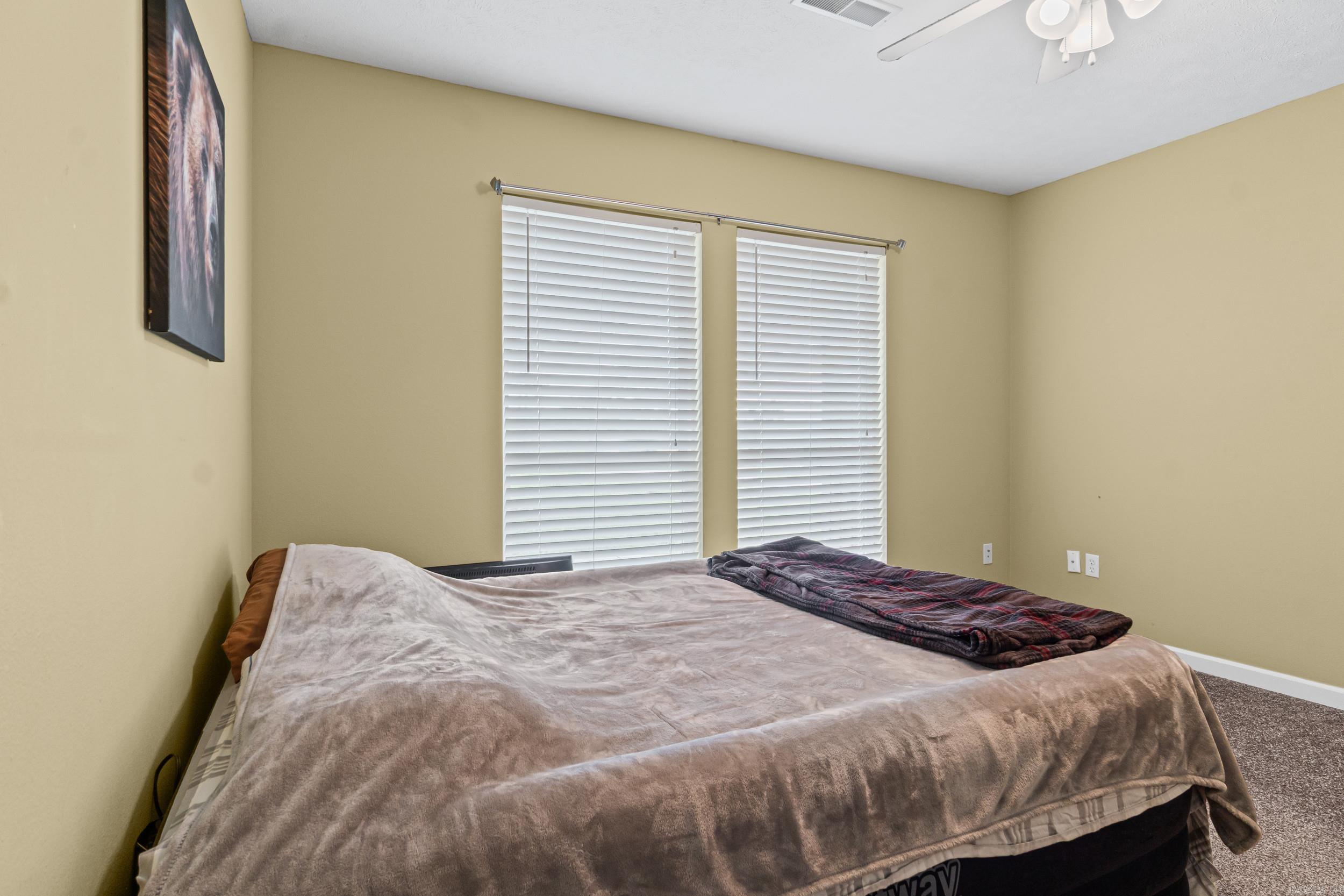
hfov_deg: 90.0
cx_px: 672
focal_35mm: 18
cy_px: 448
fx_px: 672
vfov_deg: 67.4
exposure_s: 1/4
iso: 250
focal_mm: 12
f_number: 9
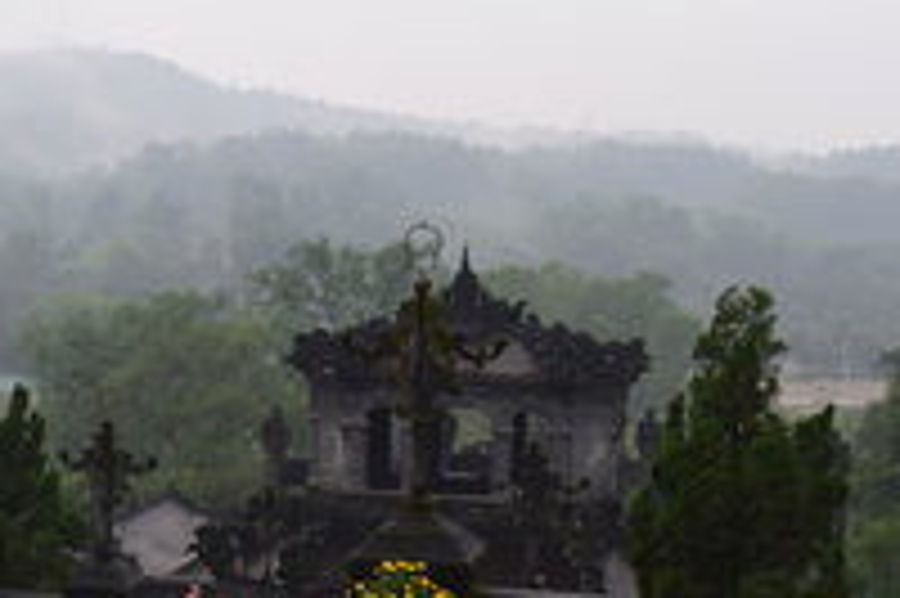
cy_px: 191
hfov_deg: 26.4
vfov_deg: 18.1
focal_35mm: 75
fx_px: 1873
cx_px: 144
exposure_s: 1/80
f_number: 8
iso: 400
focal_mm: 25
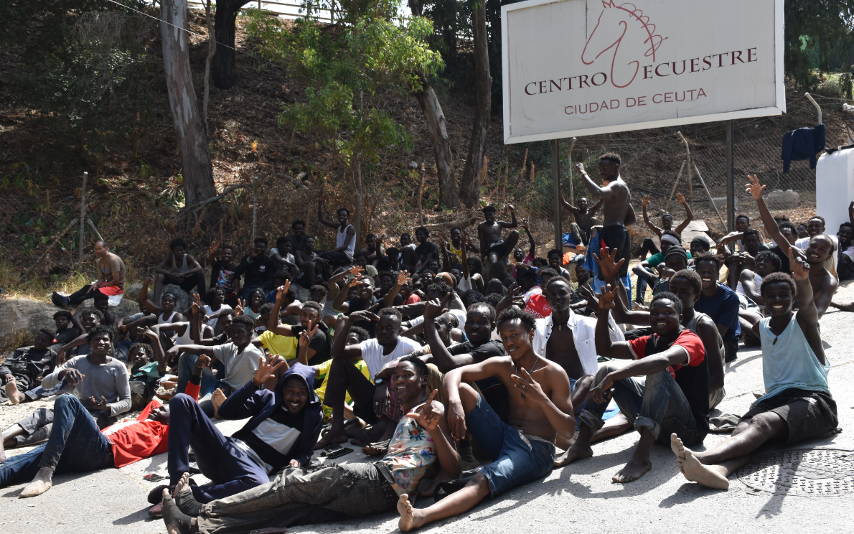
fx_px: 861
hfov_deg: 52.7
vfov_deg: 34.4
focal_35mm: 37
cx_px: 428
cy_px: 268
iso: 220
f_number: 8
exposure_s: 1/250
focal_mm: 24
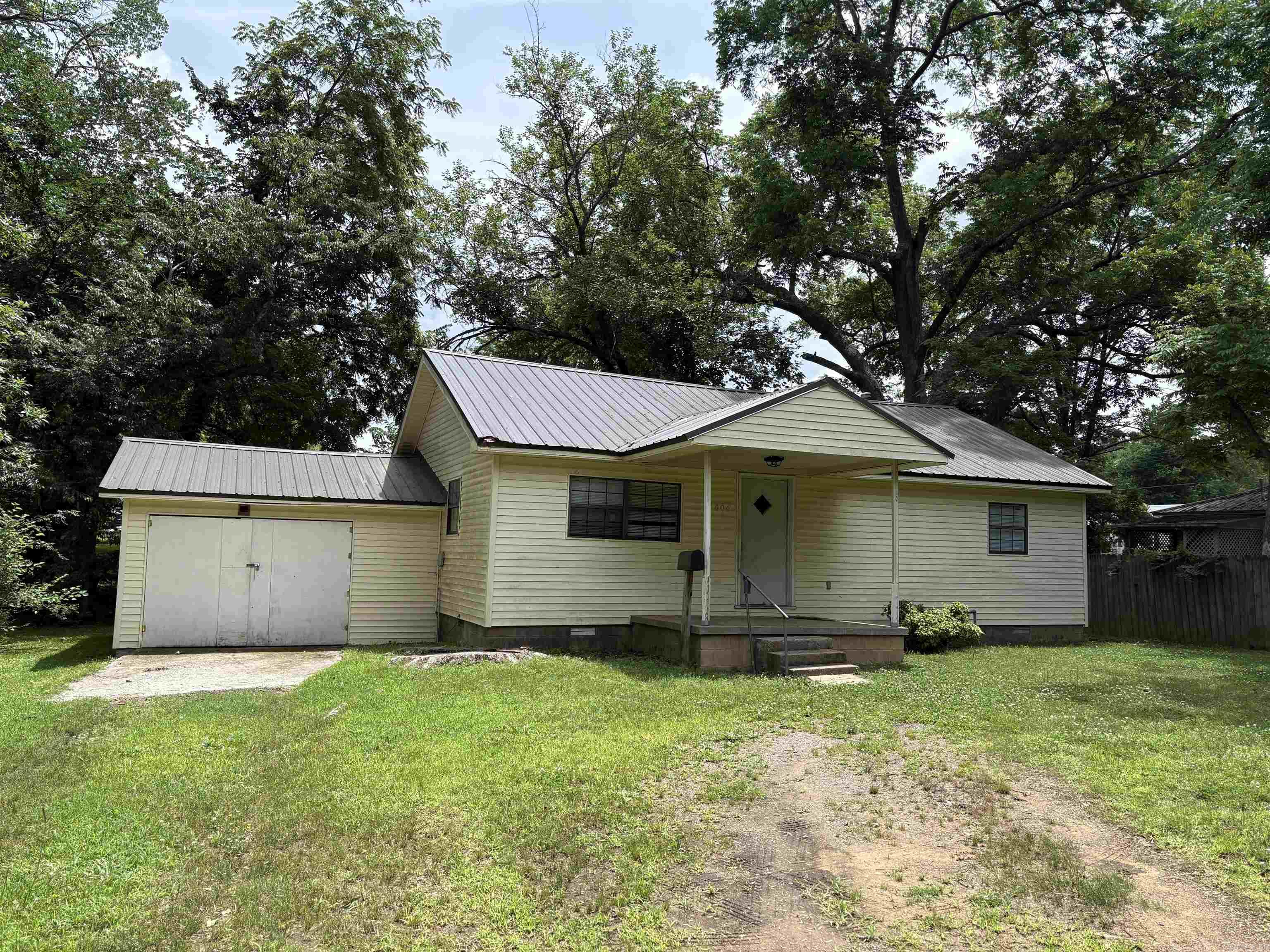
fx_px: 954
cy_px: 476
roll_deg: -1.6
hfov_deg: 67.3
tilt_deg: +6.1
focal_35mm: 26
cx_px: 635
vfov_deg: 53.1
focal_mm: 5.96
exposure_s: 1/2208
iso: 64
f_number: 1.6
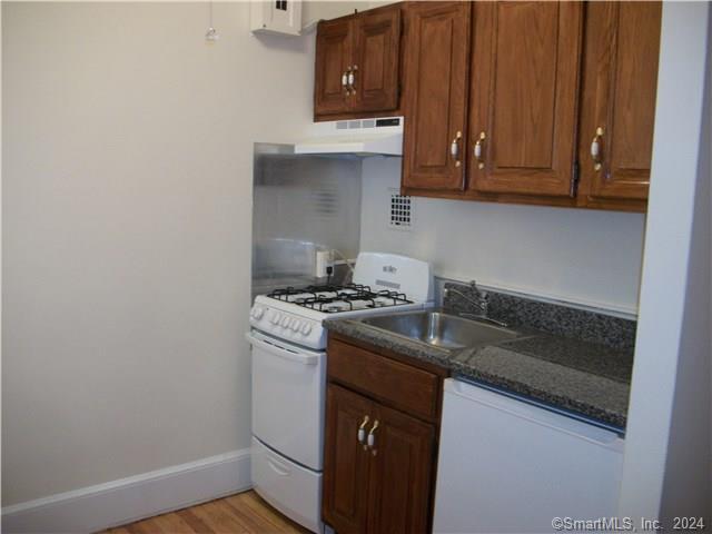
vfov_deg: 44.2
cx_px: 356
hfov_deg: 56.8
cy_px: 267
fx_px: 658
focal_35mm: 32
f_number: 2.9
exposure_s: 1/30
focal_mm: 5.7
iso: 160
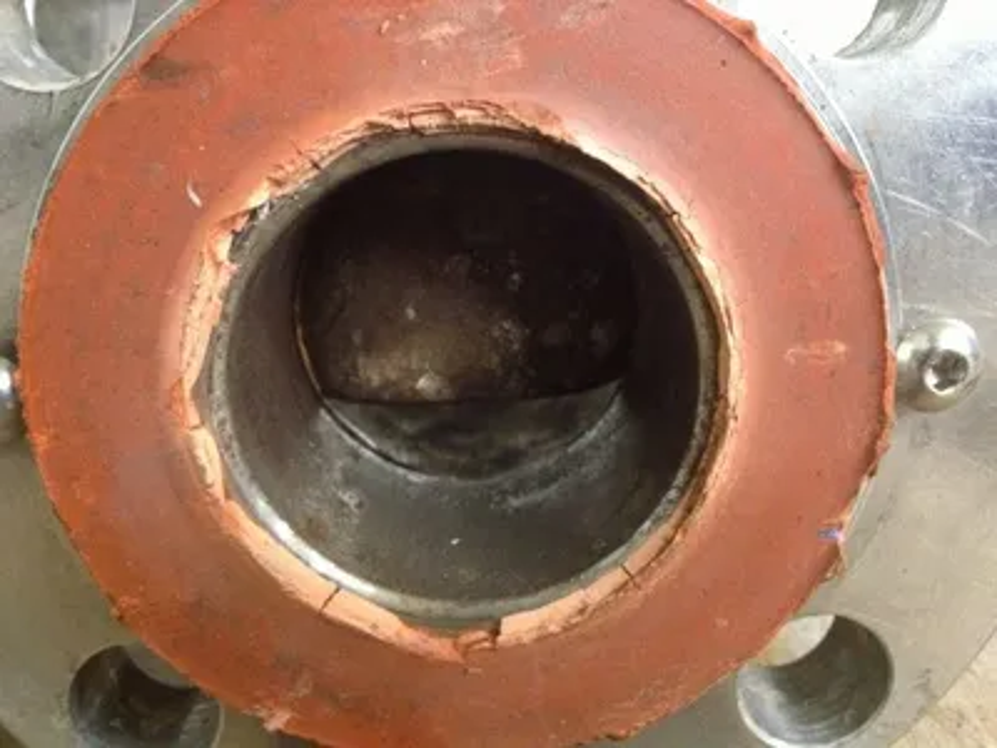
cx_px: 498
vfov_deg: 40.7
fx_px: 1008
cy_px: 374
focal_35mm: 35
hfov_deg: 52.6
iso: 500
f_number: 2.4
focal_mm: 4.28
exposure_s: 1/15
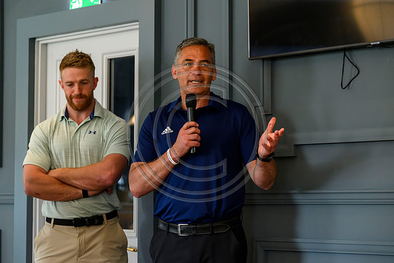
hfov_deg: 19.5
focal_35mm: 105
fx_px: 1149
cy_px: 132
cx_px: 197
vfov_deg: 13.0
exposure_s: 1/500
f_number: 4
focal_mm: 105
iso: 5000
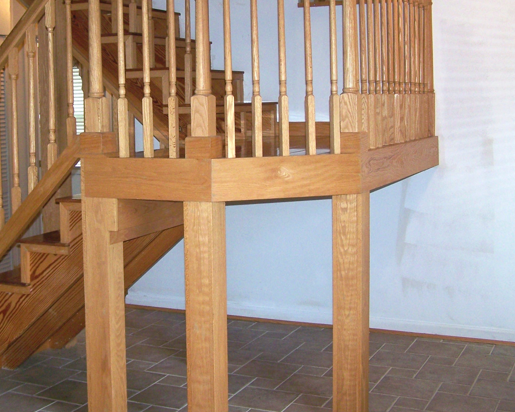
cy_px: 170
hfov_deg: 33.4
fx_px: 853
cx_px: 185
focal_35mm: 56
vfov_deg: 27.1
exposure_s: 1/60
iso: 80
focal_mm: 6.3
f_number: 2.8
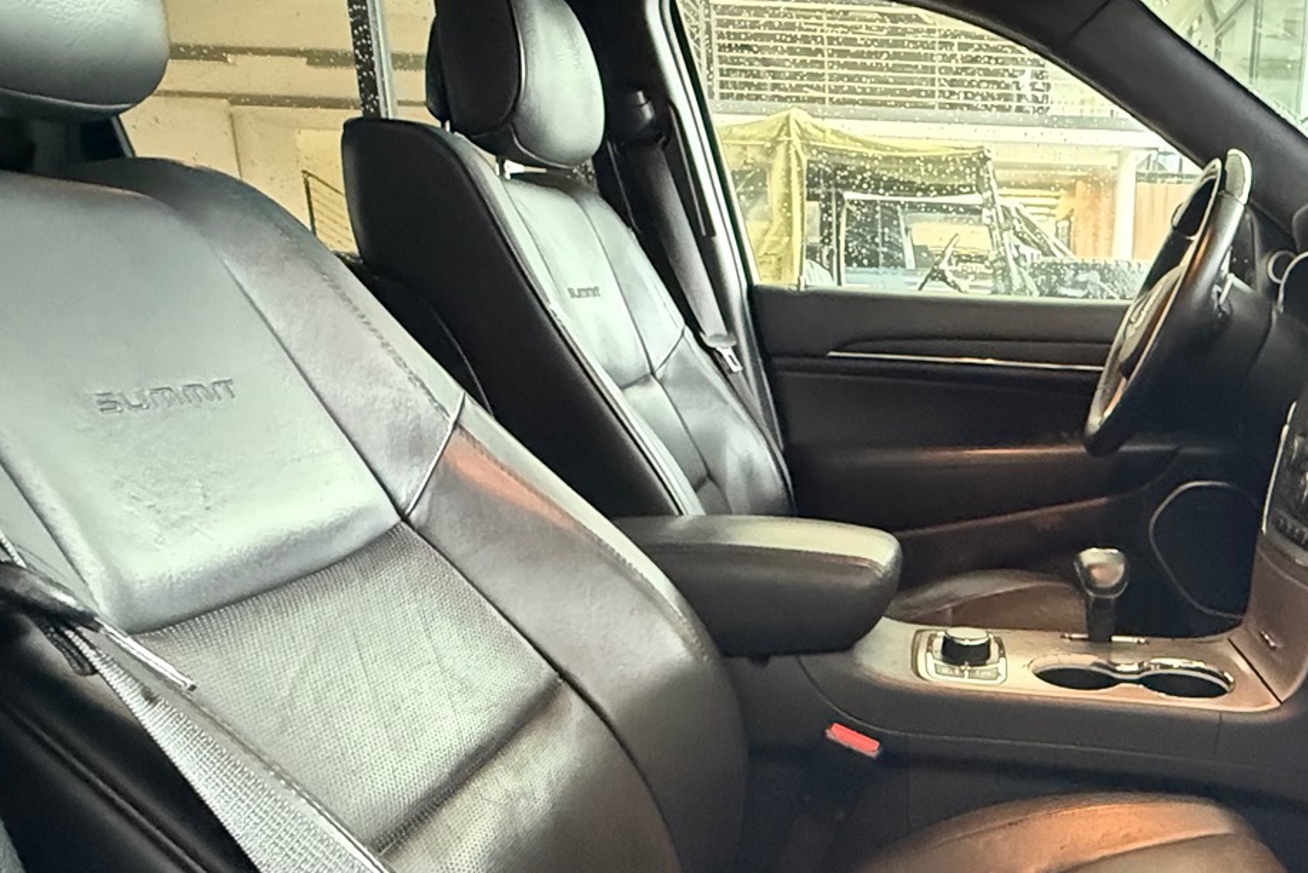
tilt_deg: -17.0
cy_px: 663
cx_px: 1050
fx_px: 1163
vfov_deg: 39.9
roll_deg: -1.5
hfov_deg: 54.6
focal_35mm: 32
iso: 1600
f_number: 2.2
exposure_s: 1/36
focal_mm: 2.22
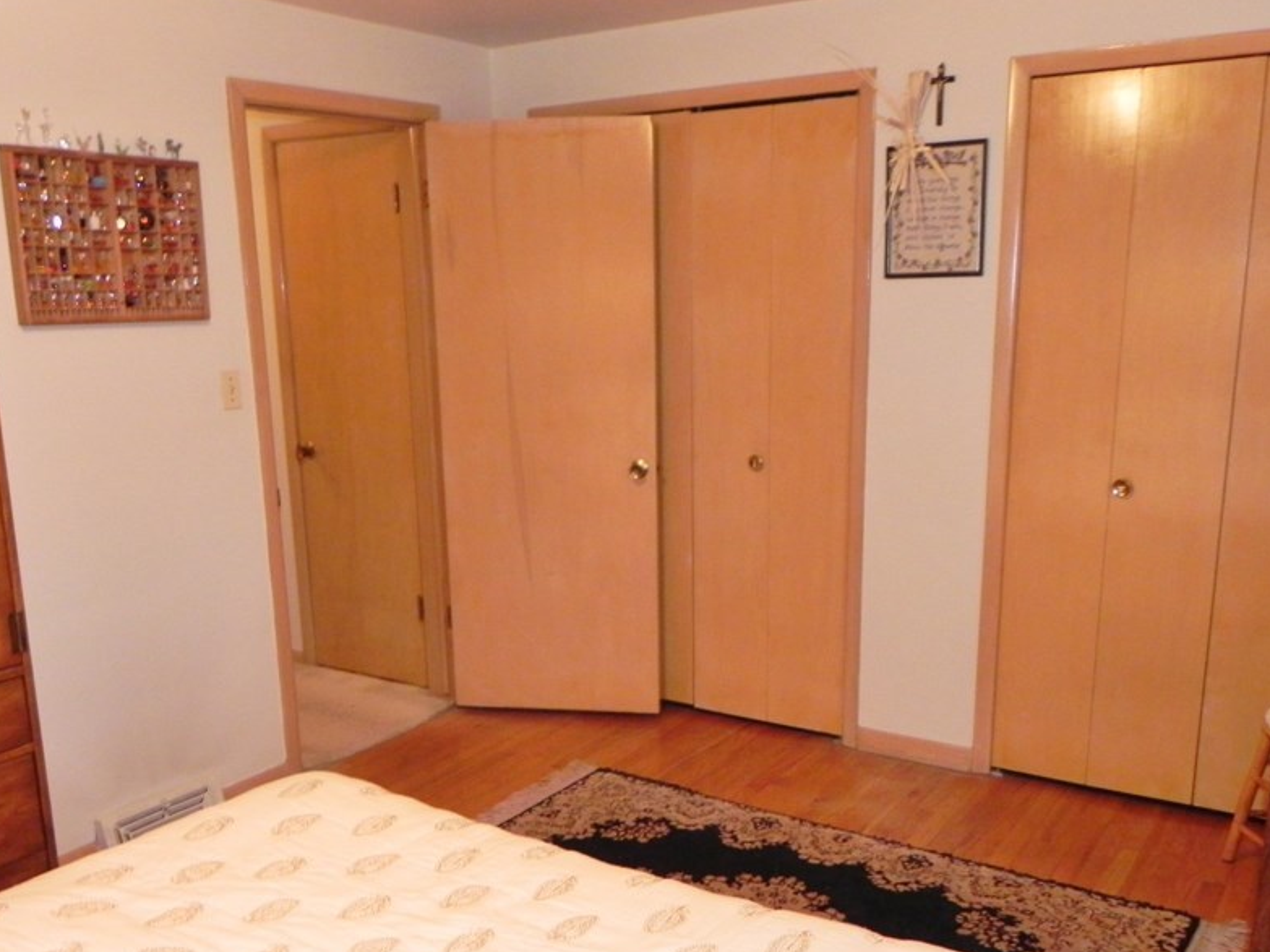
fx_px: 1247
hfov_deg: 54.0
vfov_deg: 41.4
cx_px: 615
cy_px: 610
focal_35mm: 34
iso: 400
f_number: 2.8
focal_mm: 4.6
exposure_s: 1/22
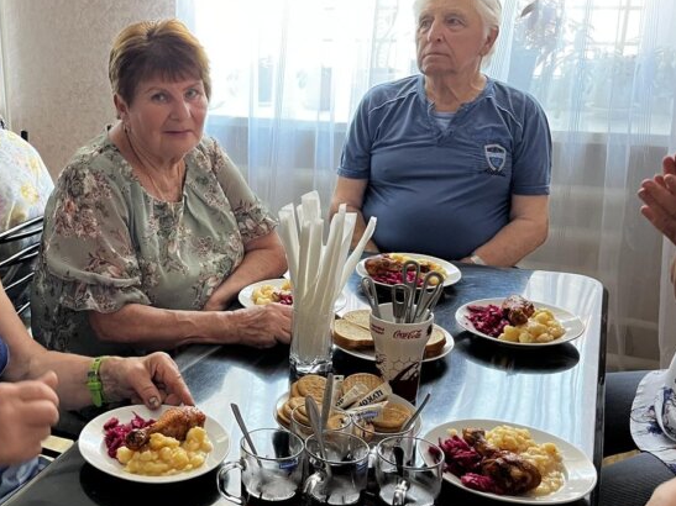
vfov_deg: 34.3
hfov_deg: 42.7
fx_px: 820
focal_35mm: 42
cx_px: 132
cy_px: 279
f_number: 1.6
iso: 200
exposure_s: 1/50
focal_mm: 5.1
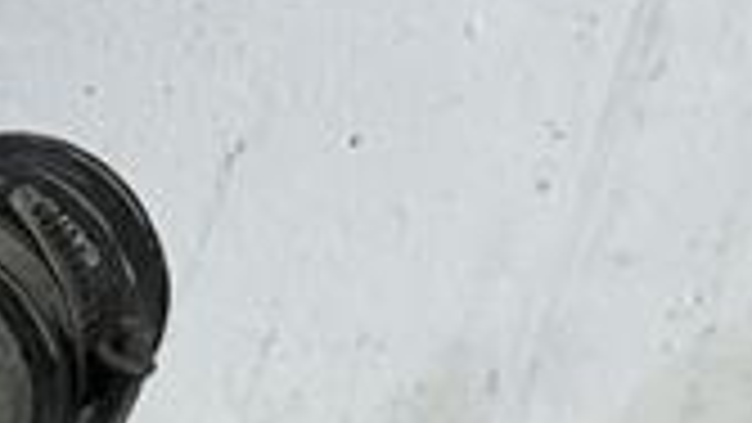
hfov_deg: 10.3
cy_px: 873
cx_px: -437
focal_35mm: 201
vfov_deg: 5.9
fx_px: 4009
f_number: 1.78
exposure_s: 1/100
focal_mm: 6.86
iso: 64
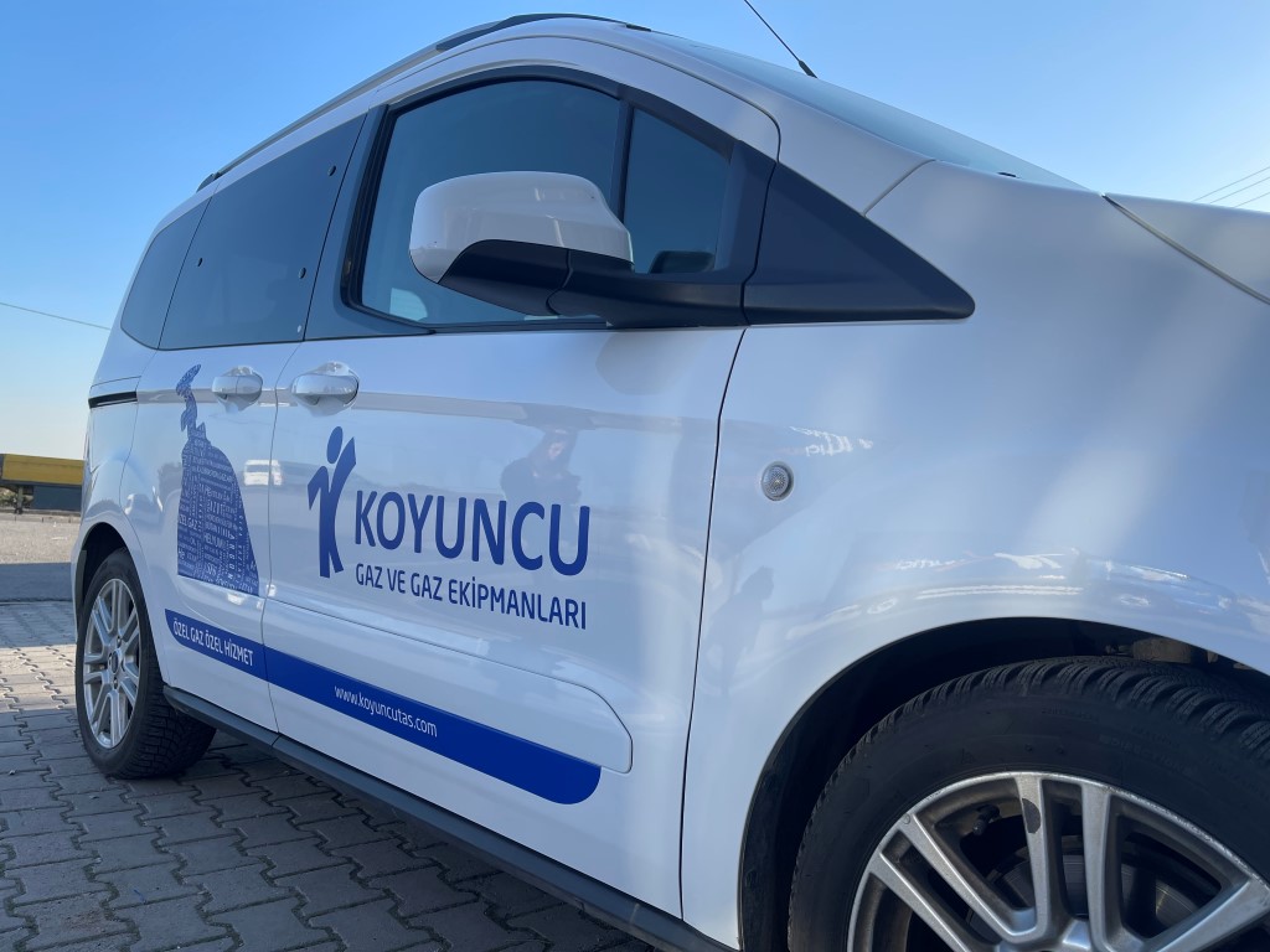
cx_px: 635
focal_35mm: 26
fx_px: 954
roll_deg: -2.0
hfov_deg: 67.3
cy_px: 476
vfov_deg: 53.1
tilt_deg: +1.6
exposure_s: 1/969
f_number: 1.6
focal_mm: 5.1
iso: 32
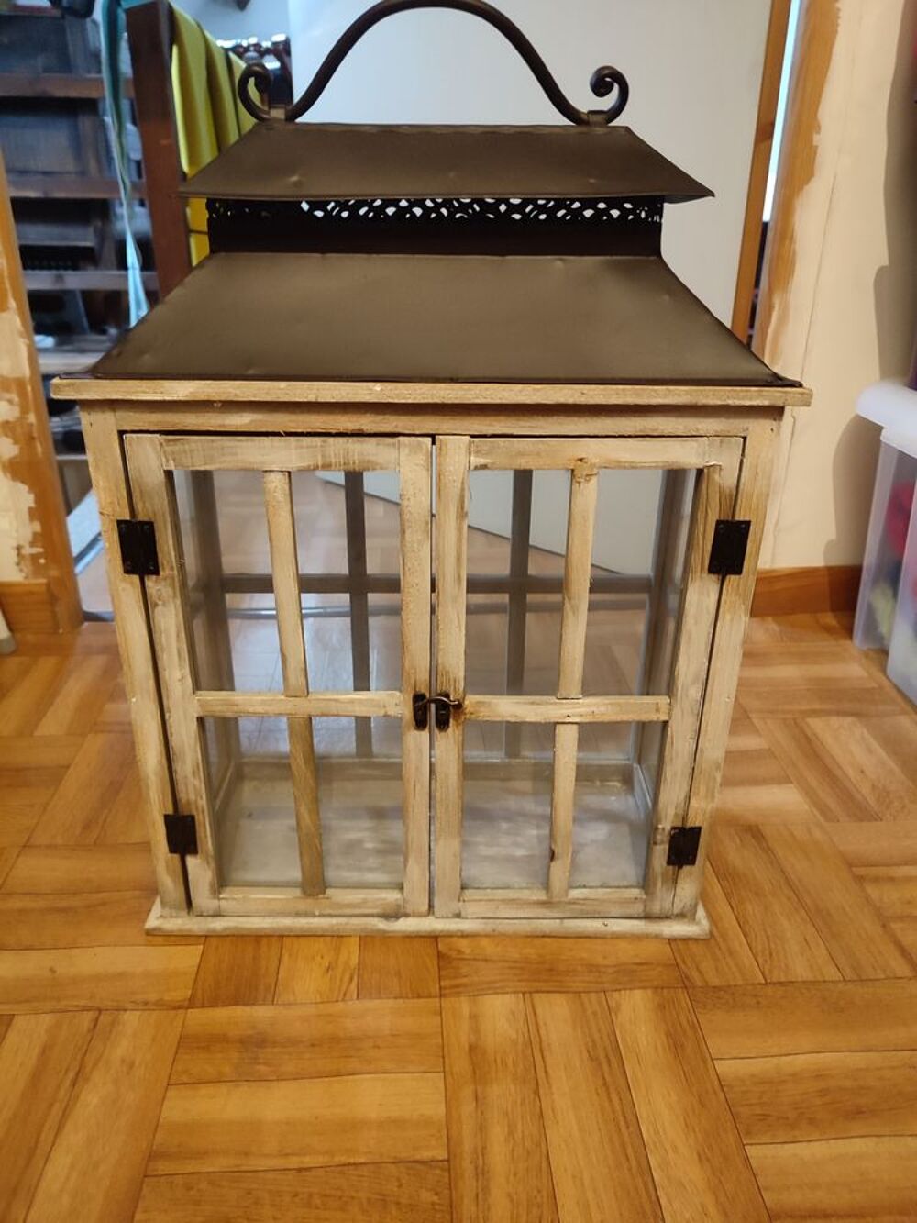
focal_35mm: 24
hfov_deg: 56.8
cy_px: 612
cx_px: 458
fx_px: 848
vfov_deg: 71.6
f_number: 1.89
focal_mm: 5.89
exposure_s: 1/17
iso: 1870
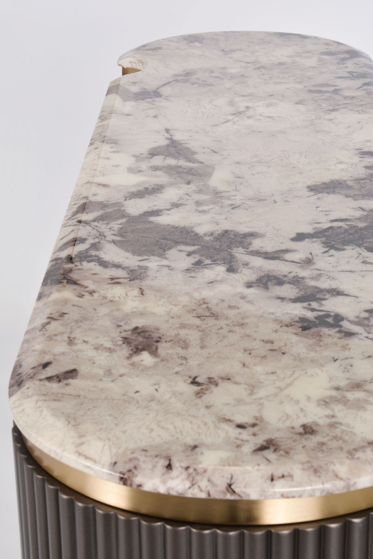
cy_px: 330
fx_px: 1503
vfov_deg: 21.1
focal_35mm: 97
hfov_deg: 14.1
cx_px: 247
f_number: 11
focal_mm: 45
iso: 100
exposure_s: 1/30
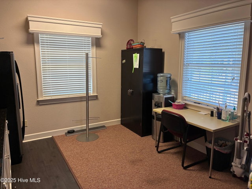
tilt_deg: -8.8
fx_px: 189
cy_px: 94
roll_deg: +0.3
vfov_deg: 53.1
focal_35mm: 26
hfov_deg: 67.3
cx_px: 126
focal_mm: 4.2
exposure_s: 1/60
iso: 100
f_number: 1.64
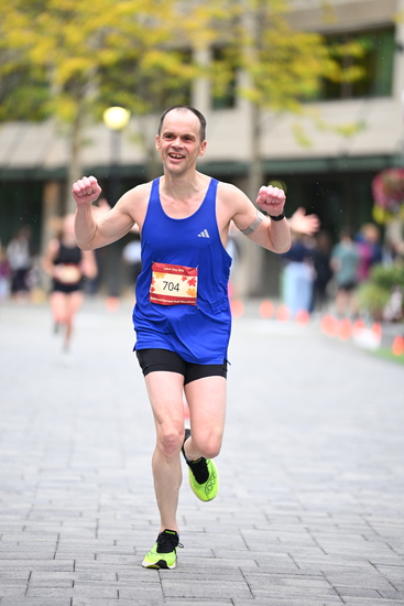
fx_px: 3364
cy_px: 303
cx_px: 202
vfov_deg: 10.3
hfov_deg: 6.9
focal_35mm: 200
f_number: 2.8
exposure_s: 1/1250
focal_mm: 200
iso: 1250
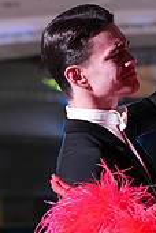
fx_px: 2177
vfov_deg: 6.1
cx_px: 122
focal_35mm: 335
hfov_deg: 4.1
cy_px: 345
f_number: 4.5
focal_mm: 99
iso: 8000
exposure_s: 1/400
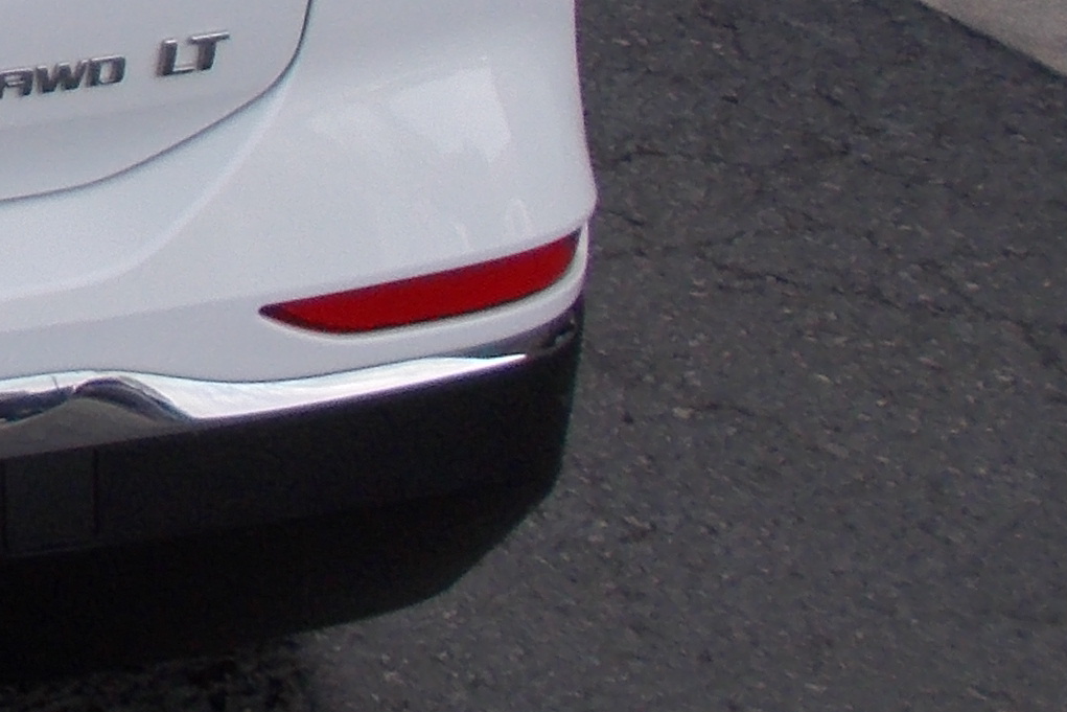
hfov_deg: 14.7
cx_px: -861
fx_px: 3616
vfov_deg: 10.6
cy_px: -544
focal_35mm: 122
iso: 80
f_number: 3.2
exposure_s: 1/400
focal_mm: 4.6
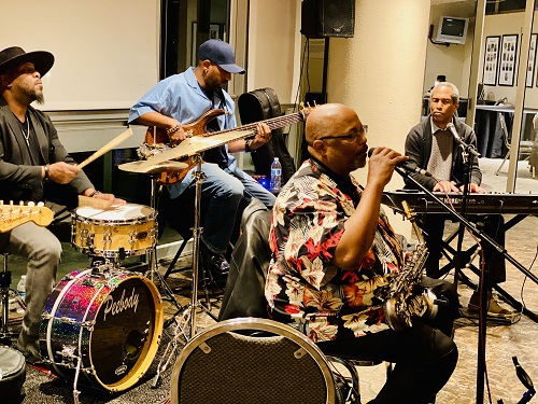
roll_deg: -3.6
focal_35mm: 52
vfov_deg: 28.0
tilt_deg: -10.1
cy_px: 202
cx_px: 269
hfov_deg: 36.8
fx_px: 808
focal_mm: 6
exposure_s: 1/24
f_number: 2
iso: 400
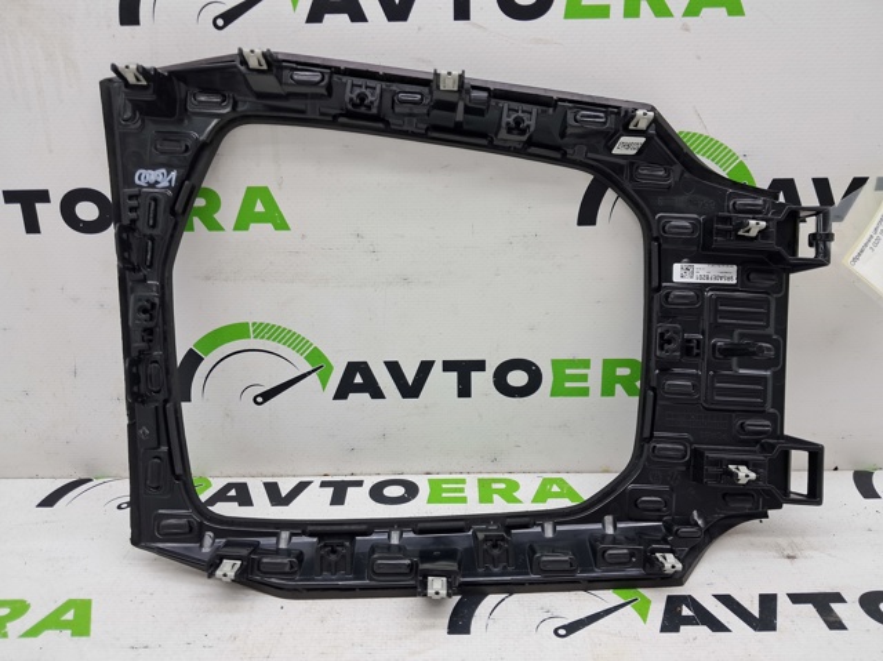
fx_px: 688
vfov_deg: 51.3
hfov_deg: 65.4
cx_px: 442
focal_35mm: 27
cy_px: 330
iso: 50
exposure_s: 1/50
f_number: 1.8
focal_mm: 4
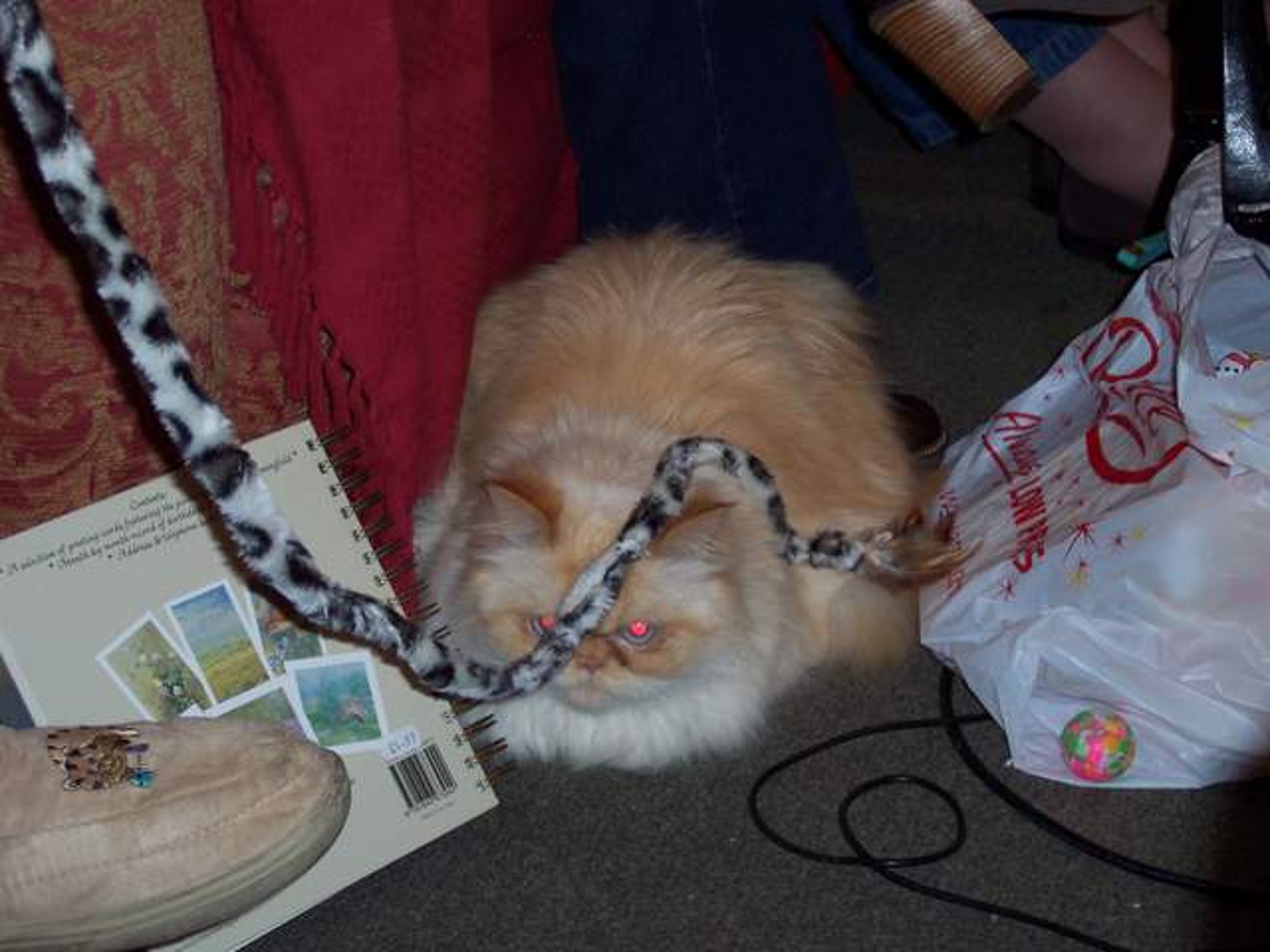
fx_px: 2788
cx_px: 635
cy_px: 476
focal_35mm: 76
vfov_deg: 19.4
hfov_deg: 25.7
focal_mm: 16
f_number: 3.8
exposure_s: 1/45
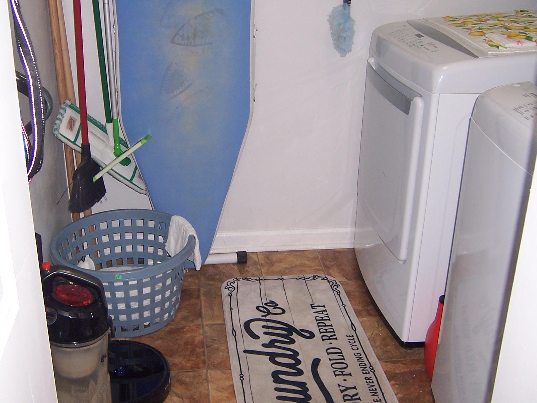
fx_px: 652
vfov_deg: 34.3
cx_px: 207
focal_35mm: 42
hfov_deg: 44.5
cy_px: 176
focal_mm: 5.5
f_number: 2.8
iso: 80
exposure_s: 1/60
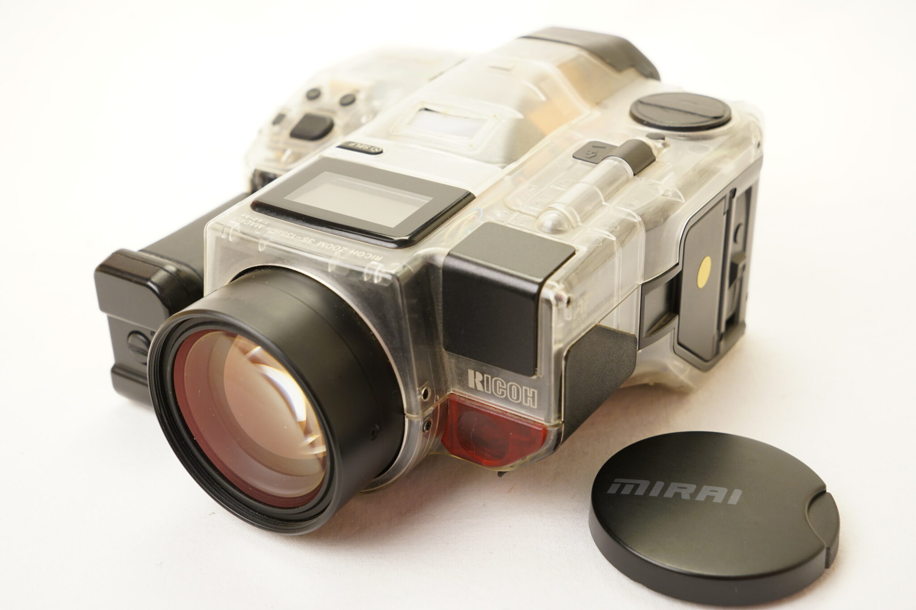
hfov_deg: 41.9
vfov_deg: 28.6
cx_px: 458
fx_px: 1196
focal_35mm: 47
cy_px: 305
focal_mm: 47
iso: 1000
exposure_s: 1/20
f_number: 9
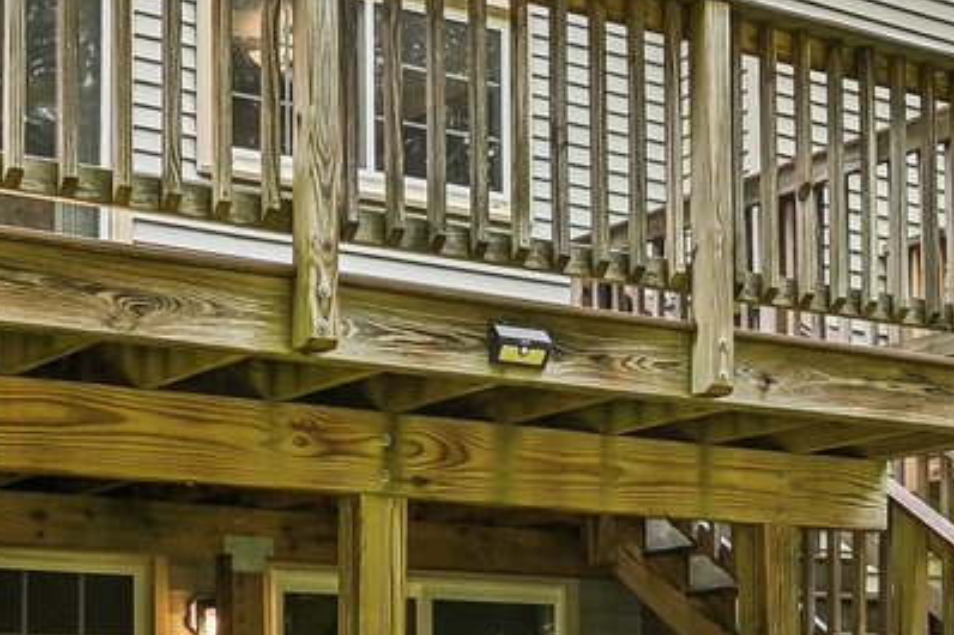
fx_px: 1907
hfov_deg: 28.1
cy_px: 131
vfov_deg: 18.7
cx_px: 484
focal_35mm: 72
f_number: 8
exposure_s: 1/50
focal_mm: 14
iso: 100
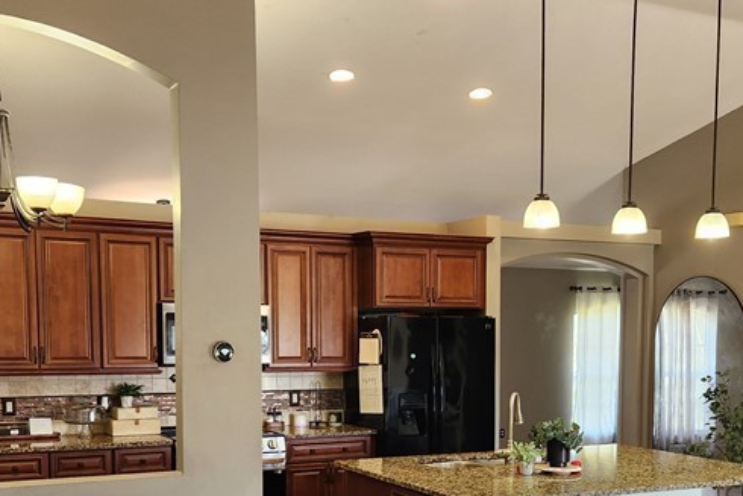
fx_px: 1032
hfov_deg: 39.3
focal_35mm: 50
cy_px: 425
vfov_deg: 26.3
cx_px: 470
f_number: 1.8
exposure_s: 1/120
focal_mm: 5.4
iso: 160
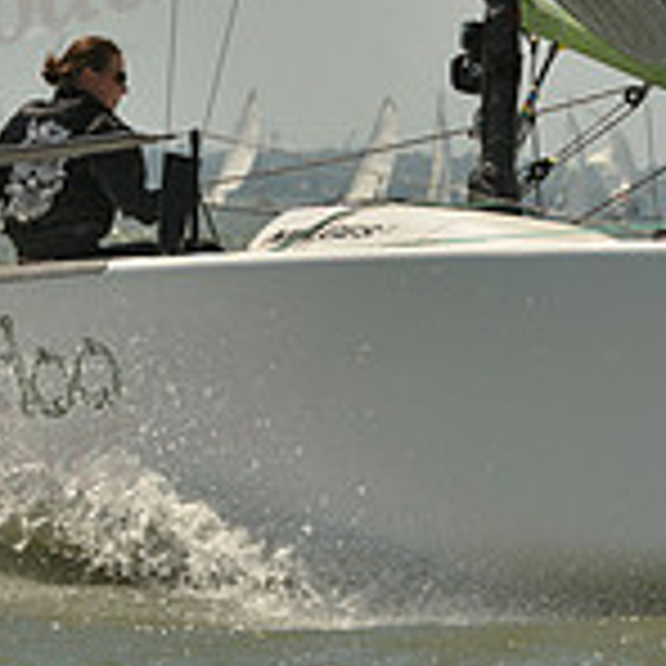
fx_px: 14497
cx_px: 495
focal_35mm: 666
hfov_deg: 2.6
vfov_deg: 2.6
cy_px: 196
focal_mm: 200
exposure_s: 1/1600
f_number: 9
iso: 280
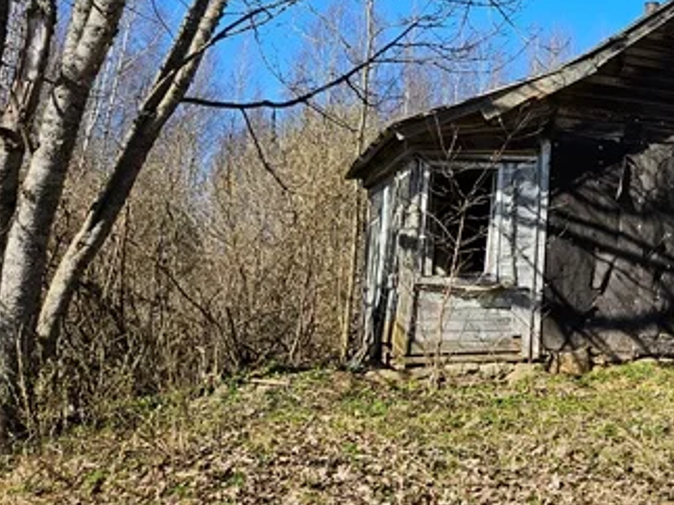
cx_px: 743
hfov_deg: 30.3
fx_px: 1109
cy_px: 63
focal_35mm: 57
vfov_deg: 25.0
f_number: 1.8
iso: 25
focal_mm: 5.4
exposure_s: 1/1314
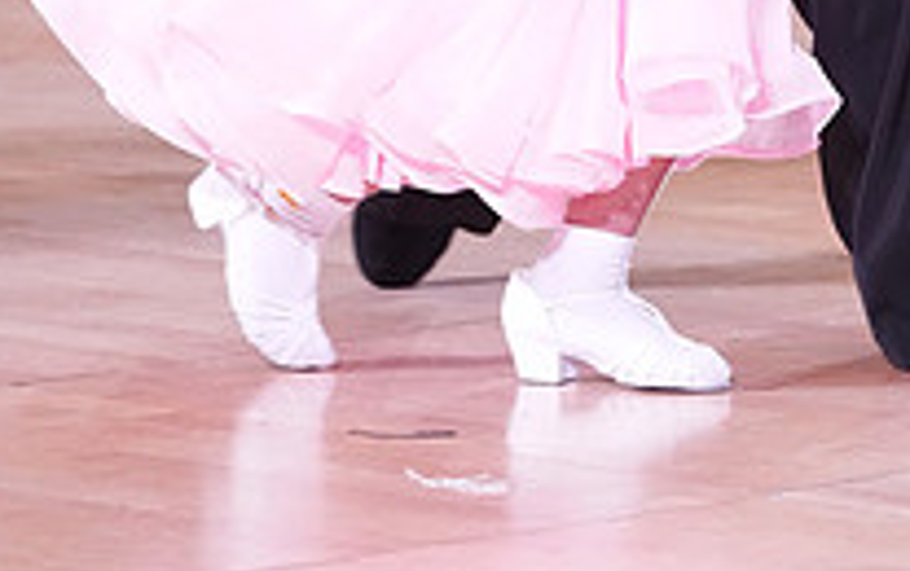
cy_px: -474
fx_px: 11399
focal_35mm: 459
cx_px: 613
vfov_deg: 2.9
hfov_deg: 4.6
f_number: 4.5
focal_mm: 161
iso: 3200
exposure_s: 1/250
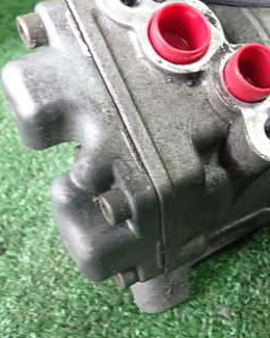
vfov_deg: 34.4
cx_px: 256
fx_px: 539
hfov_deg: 26.9
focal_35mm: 54
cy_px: 113
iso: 640
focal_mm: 5.4
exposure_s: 1/30
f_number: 2.3
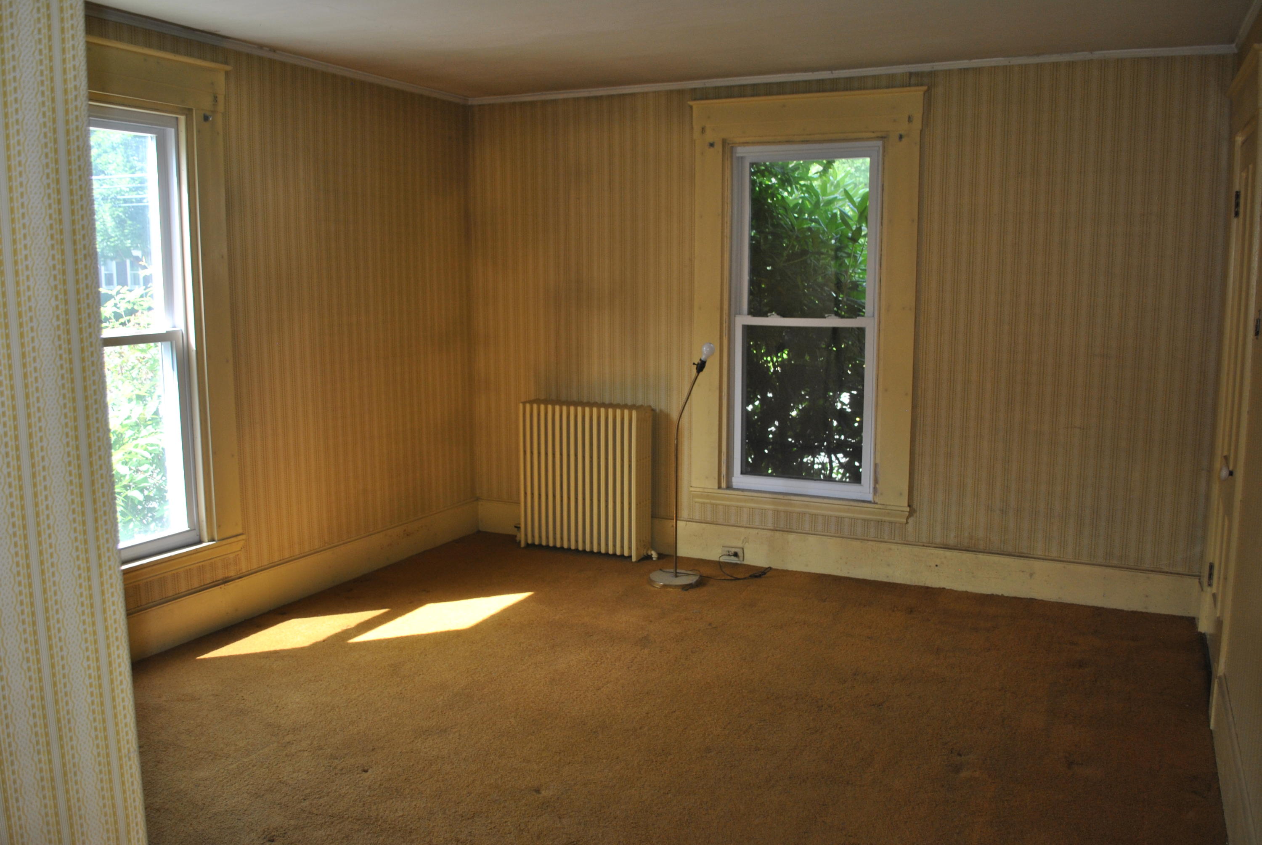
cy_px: 422
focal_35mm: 30
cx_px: 631
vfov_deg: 43.7
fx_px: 1053
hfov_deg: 61.9
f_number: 3.8
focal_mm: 20
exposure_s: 1/100
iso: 200
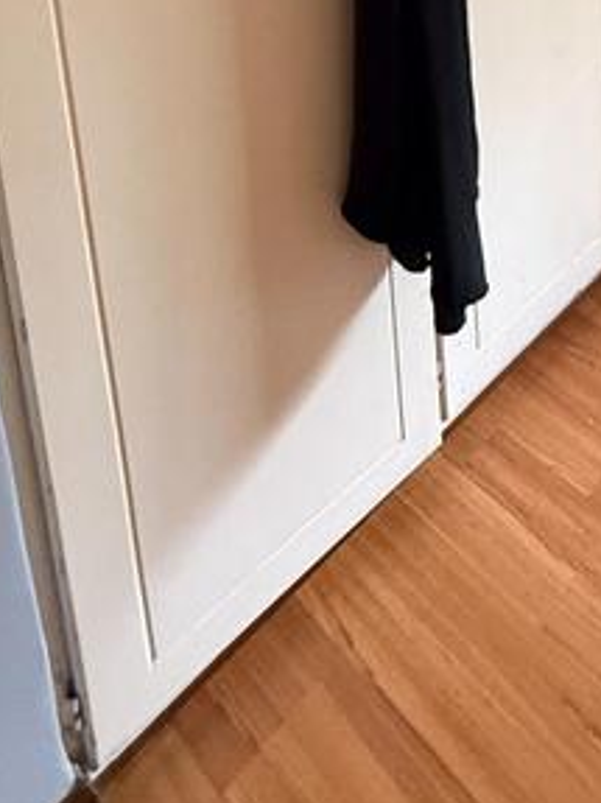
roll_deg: +0.4
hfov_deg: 34.4
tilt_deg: -9.4
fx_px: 903
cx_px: 559
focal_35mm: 39
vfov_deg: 33.7
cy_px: -255
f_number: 2.2
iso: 500
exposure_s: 1/60
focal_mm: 2.22
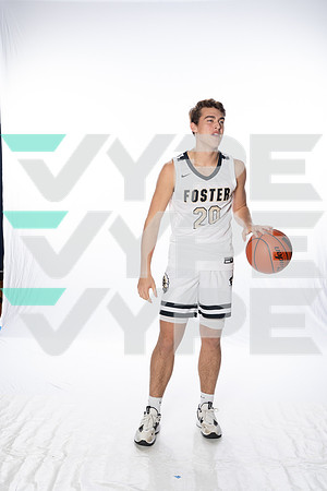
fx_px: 681
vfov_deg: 39.6
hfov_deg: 27.0
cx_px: 164
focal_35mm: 50
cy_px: 246
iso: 800
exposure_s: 1/250
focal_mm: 50
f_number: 8
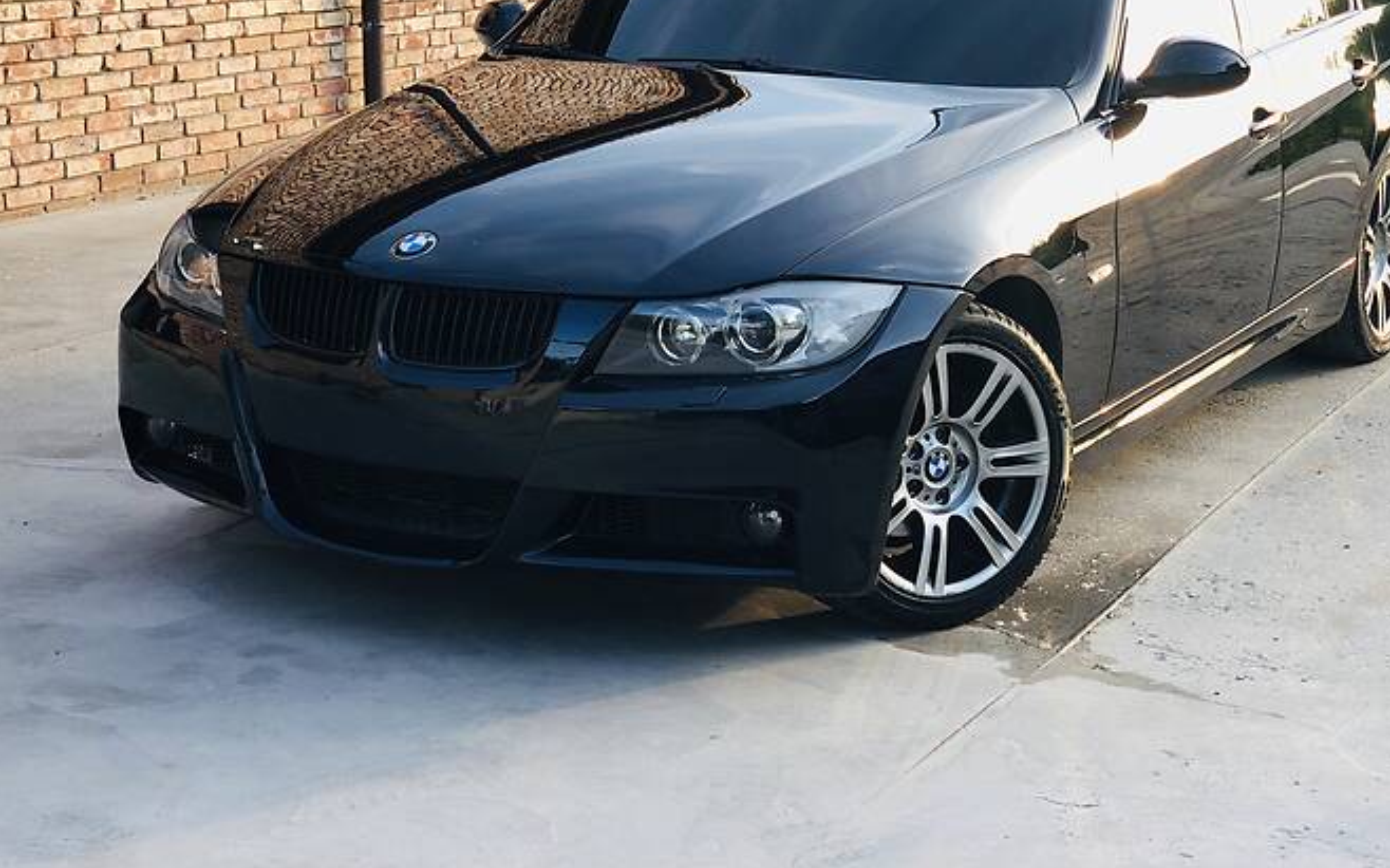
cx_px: 760
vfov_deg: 19.3
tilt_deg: -8.1
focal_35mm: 67
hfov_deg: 30.6
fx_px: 2538
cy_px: 239
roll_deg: +1.5
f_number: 2.4
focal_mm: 6
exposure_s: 1/100
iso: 20
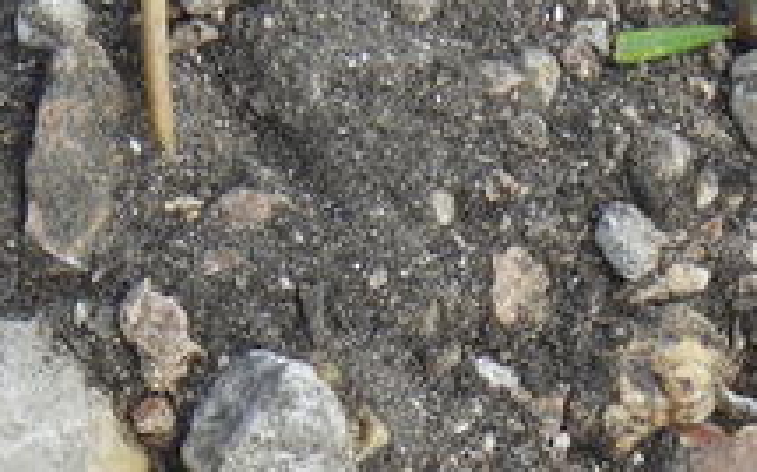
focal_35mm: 925
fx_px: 19068
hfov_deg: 2.3
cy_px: 1067
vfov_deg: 1.4
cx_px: 857
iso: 100
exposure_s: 1/200
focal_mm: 39.4
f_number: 5.3
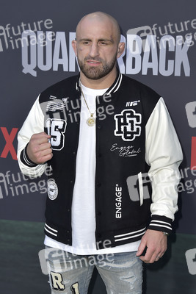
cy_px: 147
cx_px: 98
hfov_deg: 20.0
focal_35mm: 68
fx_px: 555
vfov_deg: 29.6
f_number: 6.3
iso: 320
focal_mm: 68
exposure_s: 1/250
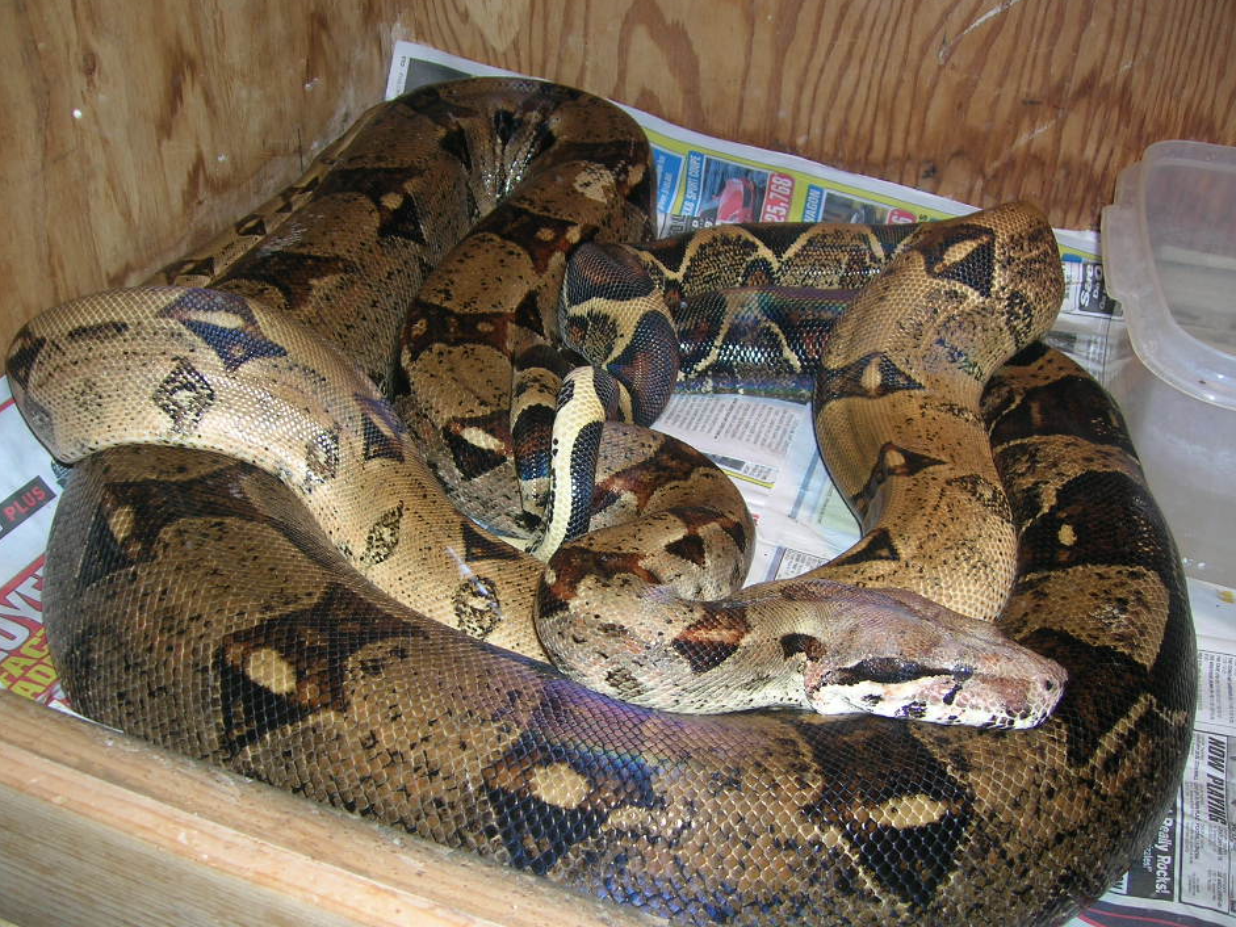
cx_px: 607
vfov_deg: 38.7
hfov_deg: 50.1
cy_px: 486
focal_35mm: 37
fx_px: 1321
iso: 50
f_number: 2.9
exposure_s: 1/60.1
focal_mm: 5.7
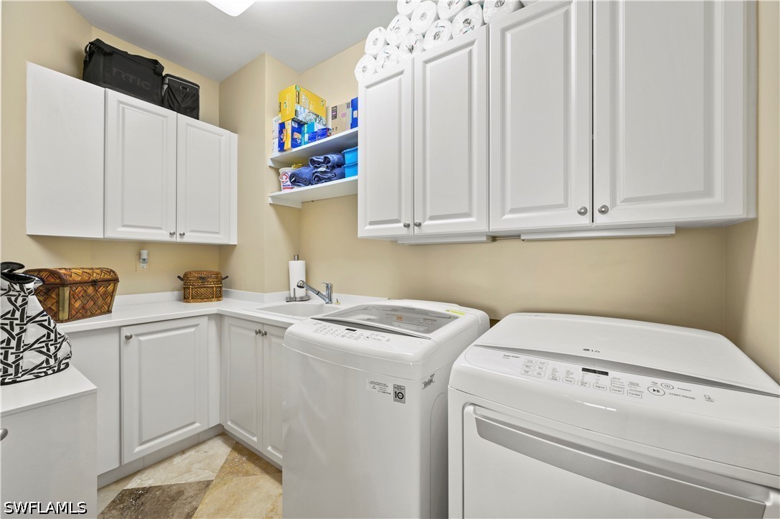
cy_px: 260
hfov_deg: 104.3
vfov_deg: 81.1
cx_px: 390
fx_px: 303
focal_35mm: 14
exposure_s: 1/4
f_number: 9
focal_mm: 14
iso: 320
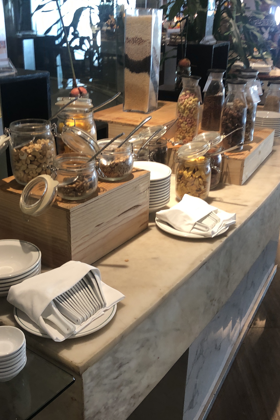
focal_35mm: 39
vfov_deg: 49.6
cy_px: 210
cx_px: 126
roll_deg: +1.6
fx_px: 455
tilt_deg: -24.8
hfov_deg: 34.2
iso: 50
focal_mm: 3.99
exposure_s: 1/17
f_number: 1.8
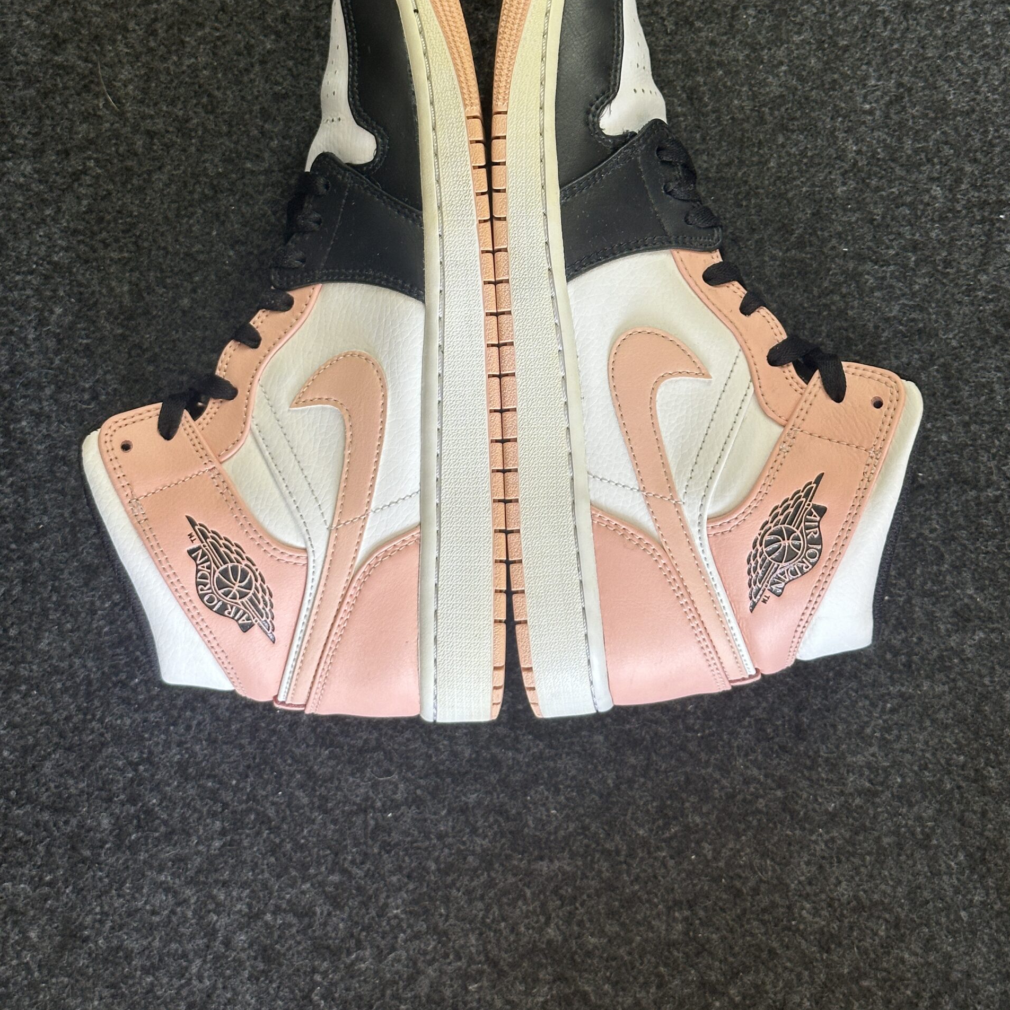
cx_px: 508
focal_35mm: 57
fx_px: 1882
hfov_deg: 30.0
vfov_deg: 29.9
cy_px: 363
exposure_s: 1/50
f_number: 1.78
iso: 80
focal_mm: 6.86
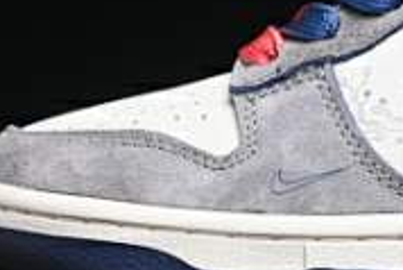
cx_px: 514
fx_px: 3439
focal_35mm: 307
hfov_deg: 6.7
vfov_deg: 4.5
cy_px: -27
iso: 160
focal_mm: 50
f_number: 6.3
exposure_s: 1/60
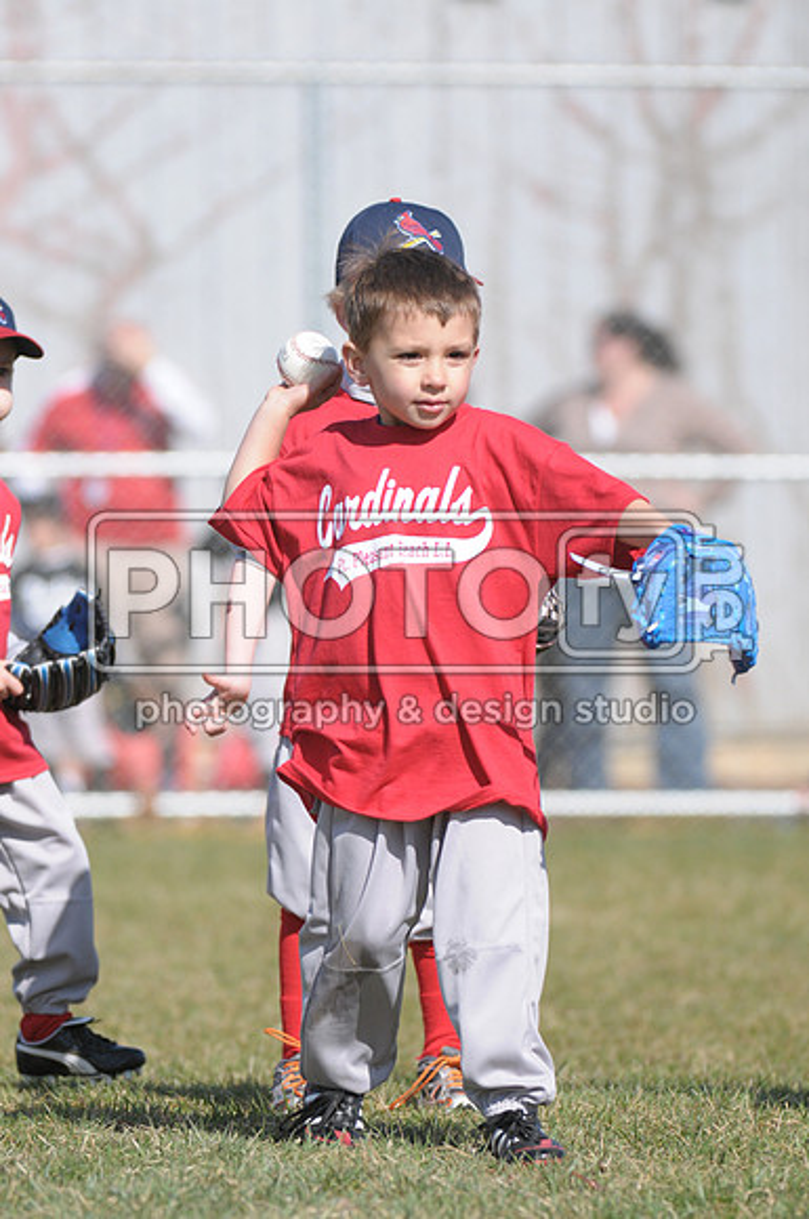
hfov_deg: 4.6
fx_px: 10142
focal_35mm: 300
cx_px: 404
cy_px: 610
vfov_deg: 6.9
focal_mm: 200
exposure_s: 1/2500
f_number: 4.5
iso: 400
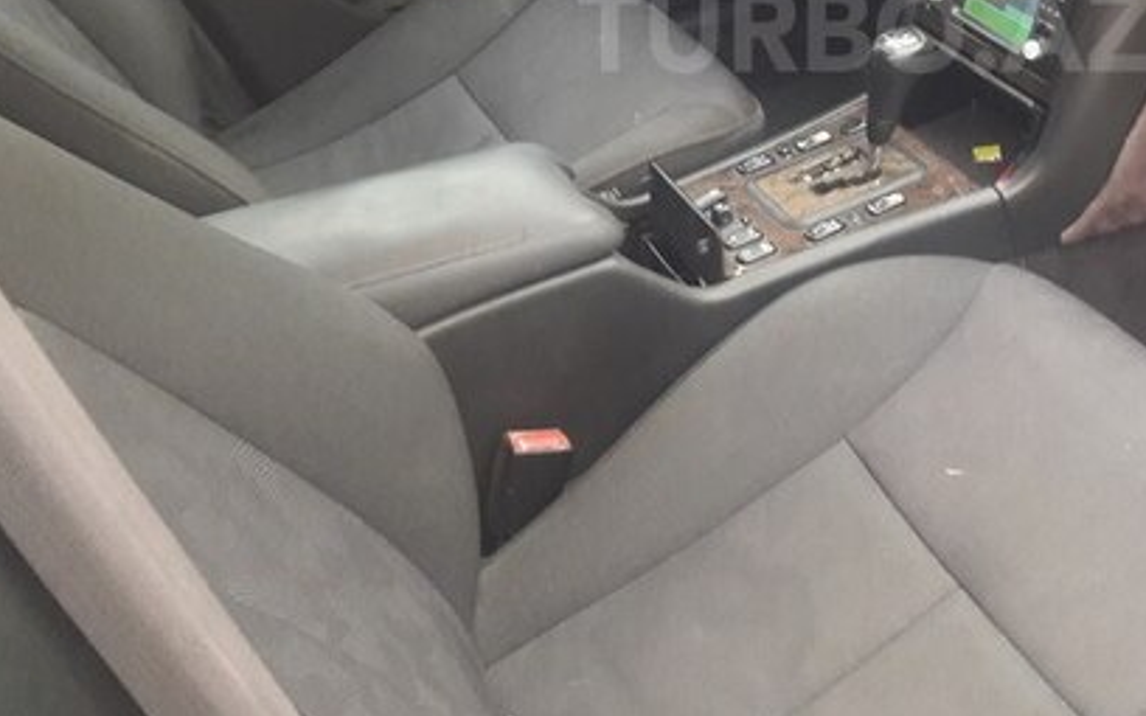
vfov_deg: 25.7
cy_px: 29
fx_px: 1499
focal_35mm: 48
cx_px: 865
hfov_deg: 40.6
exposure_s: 1/17
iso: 200
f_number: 1.9
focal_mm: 3.7
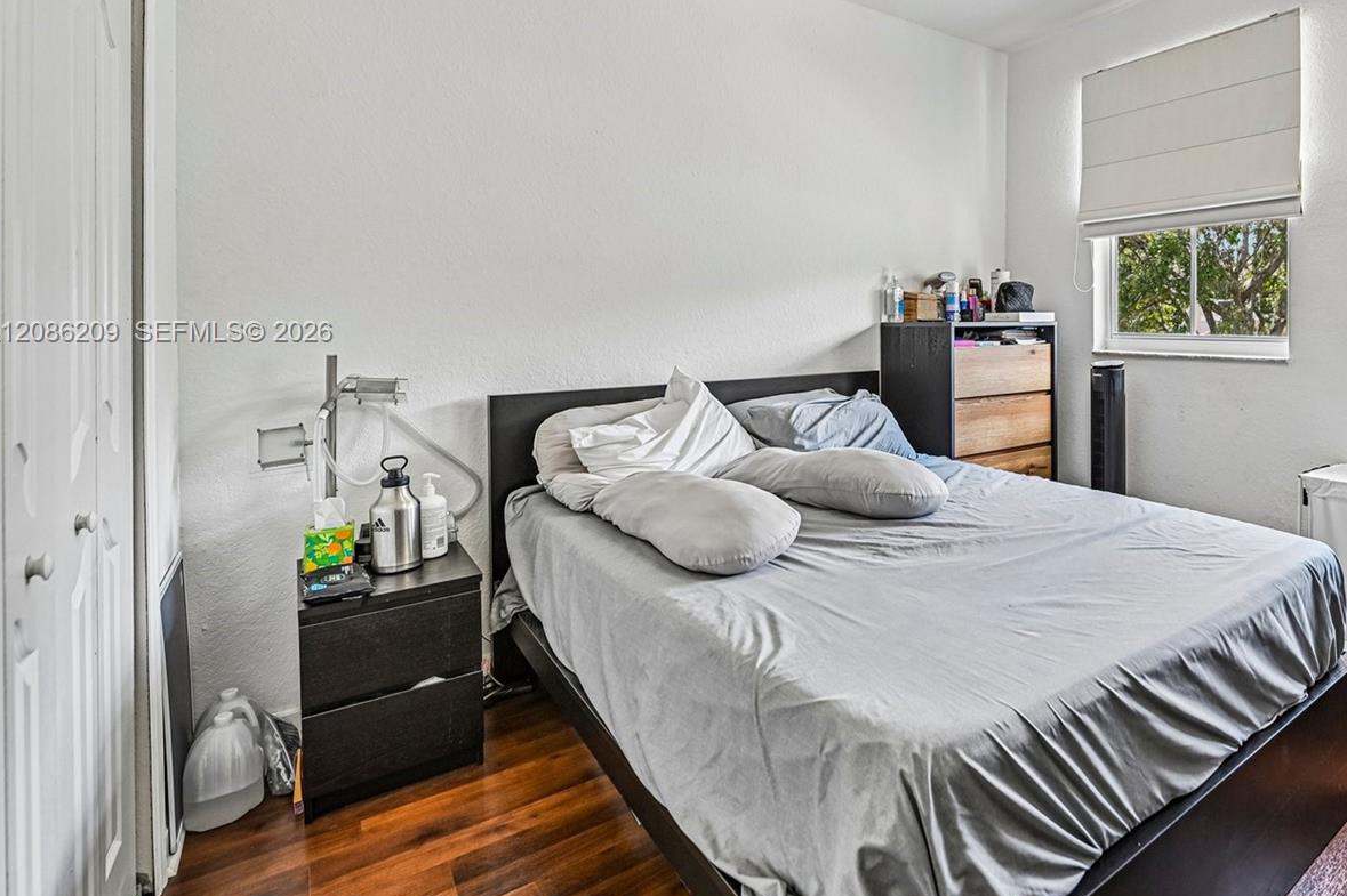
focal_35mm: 19
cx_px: 890
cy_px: 333
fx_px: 711
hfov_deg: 84.1
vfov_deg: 63.6
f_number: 4
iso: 125
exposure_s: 1/13
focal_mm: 14
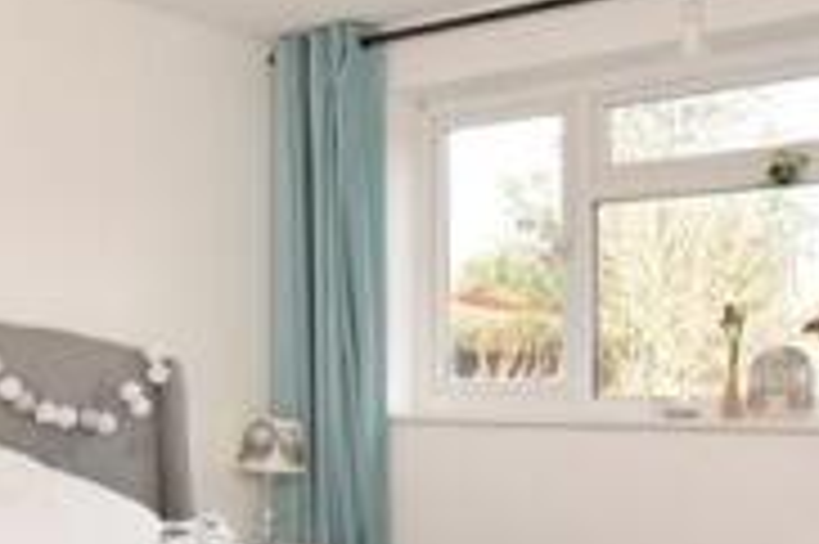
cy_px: 375
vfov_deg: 24.9
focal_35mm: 54
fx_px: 1227
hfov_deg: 36.3
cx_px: 243
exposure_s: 1/100
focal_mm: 10
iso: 500
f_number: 9
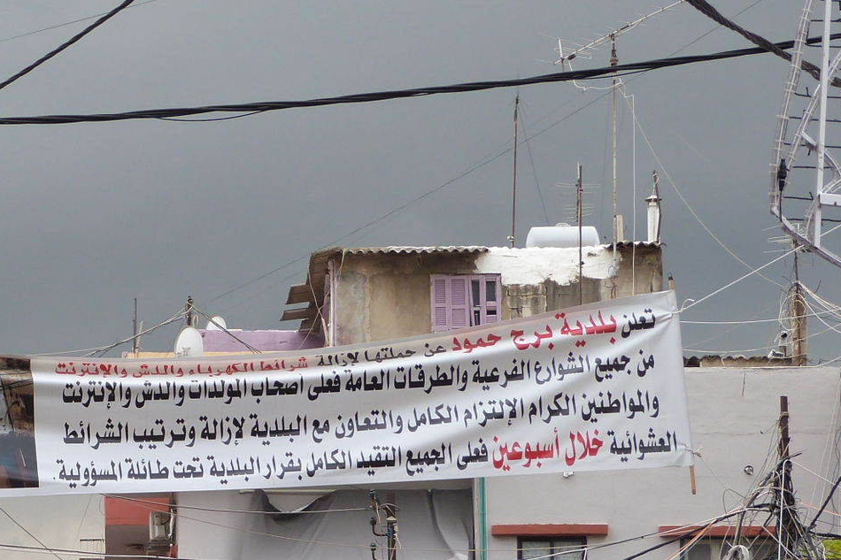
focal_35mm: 185
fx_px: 4321
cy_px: 496
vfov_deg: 7.4
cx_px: 81
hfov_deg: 11.0
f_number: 4
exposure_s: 1/160
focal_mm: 15.8
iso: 100
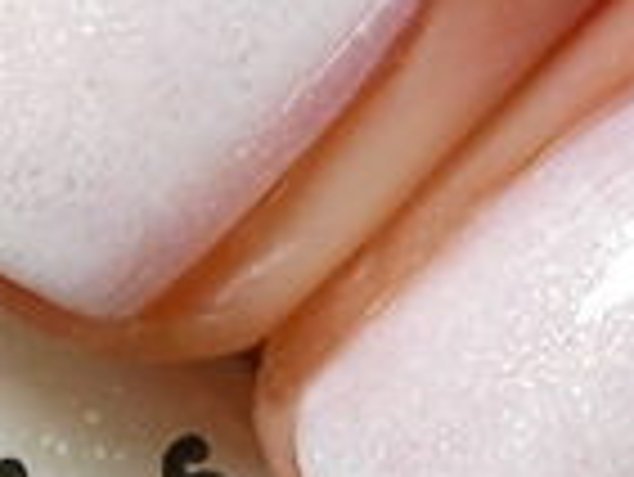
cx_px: 216
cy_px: 315
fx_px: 2915
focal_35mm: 159
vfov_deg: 9.3
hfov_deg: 12.4
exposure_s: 1/47
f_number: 3.5
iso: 50
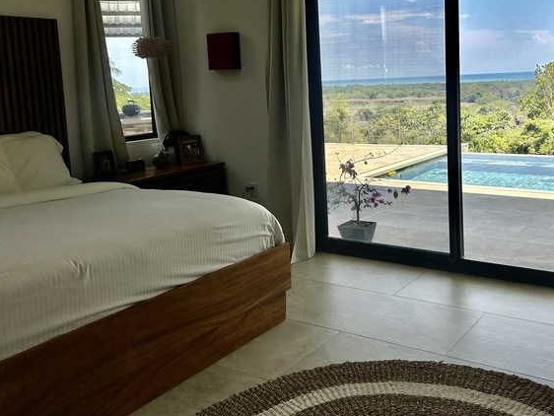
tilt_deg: -5.6
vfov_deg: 38.2
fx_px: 592
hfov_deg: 49.7
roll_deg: +1.7
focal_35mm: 37
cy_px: 134
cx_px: 338
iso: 50
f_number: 1.5
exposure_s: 1/2404
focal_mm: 5.7
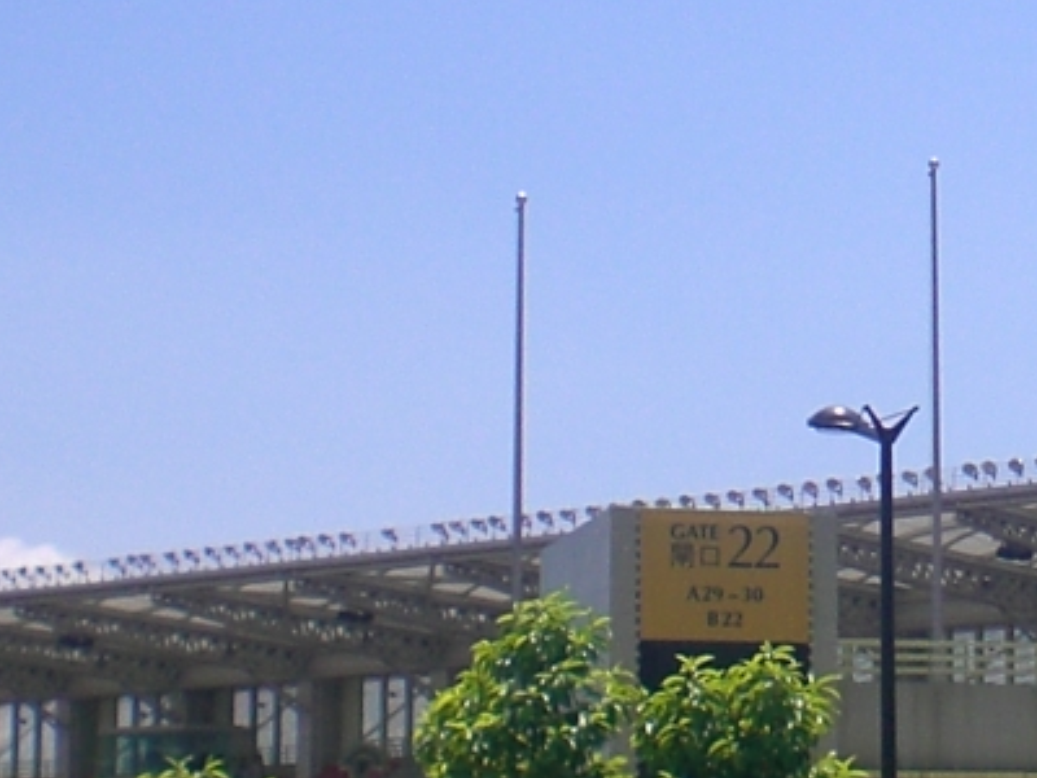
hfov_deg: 12.7
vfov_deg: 9.8
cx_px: 1182
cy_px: 459
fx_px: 4554
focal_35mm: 152
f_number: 4.4
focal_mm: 6.3
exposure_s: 1/640
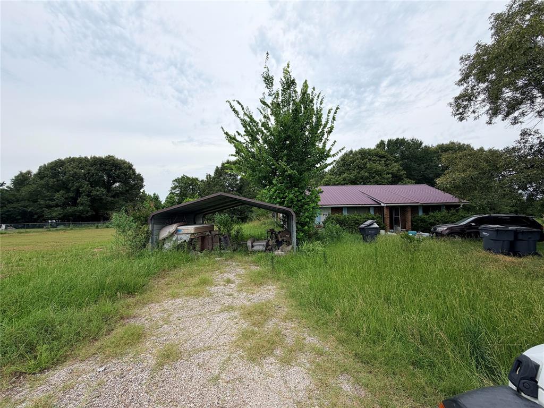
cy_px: 204
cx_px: 272
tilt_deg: +2.2
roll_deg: +2.0
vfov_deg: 85.7
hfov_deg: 102.1
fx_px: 220
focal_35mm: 14
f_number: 2.2
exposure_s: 1/888
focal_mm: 2.22
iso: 20
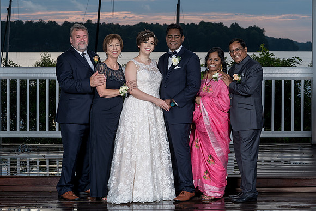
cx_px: 154
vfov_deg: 13.9
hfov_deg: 20.8
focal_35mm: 98
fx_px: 862
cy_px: 97
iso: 100
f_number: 8
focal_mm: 85
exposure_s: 1/200
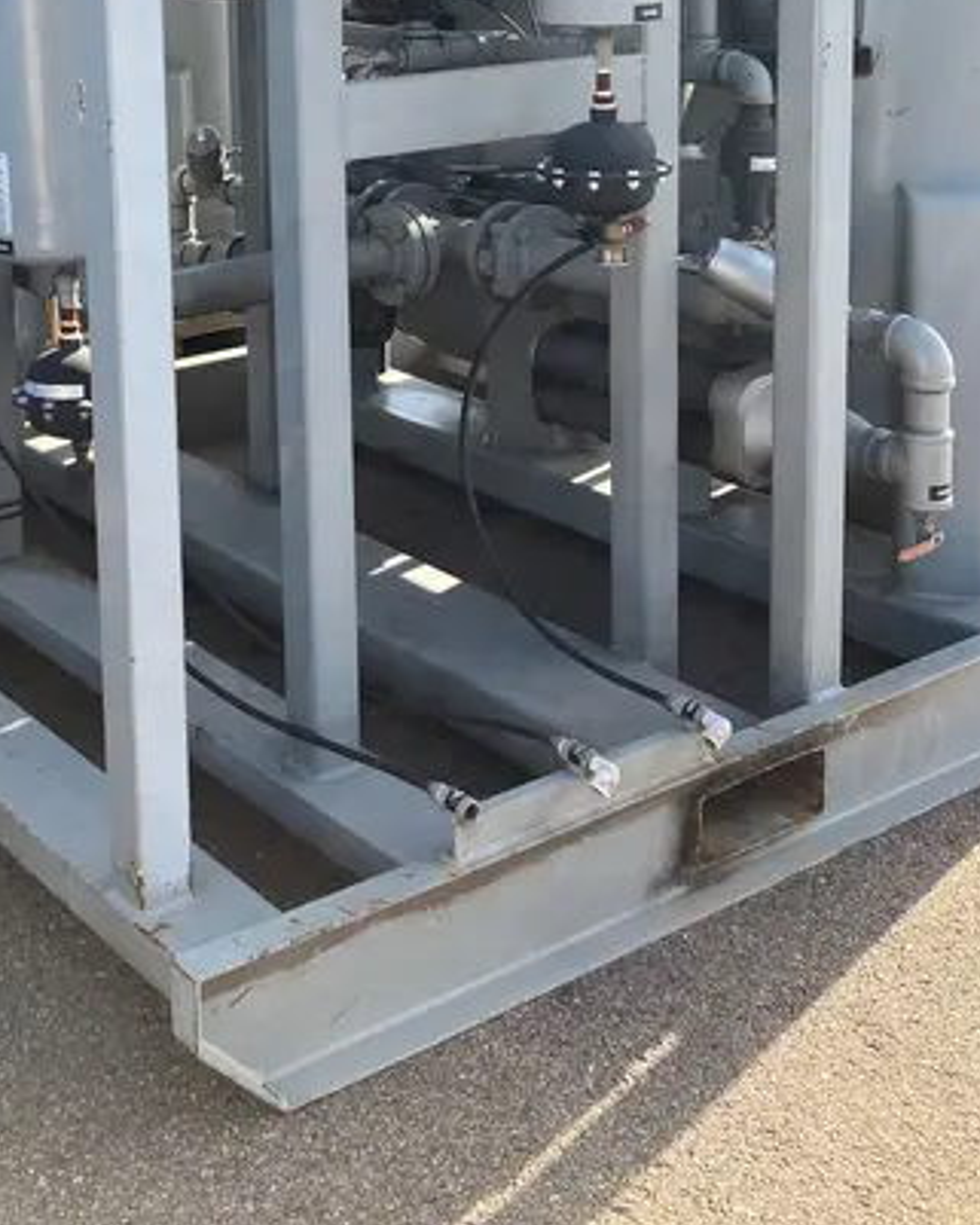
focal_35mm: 50
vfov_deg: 35.4
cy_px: 148
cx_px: 241
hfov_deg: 29.8
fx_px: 1812
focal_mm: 3.99
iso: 20
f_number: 1.8
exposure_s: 1/666
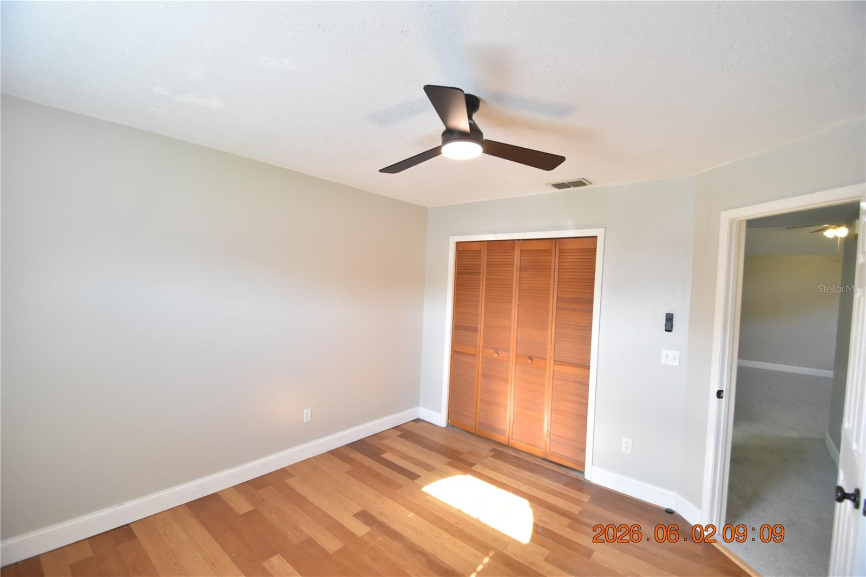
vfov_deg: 77.3
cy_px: 288
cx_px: 433
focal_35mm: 15
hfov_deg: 100.4
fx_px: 361
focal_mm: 10
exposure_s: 1/125
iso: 800
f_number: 3.5
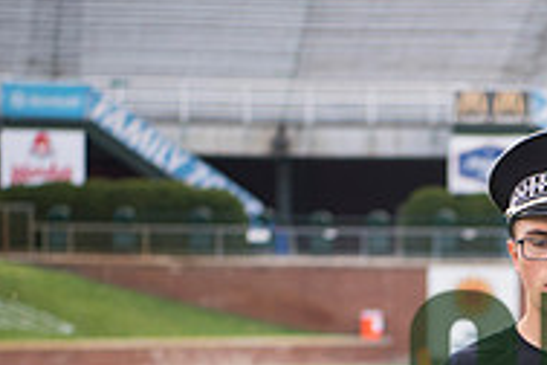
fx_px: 3267
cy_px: 427
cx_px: 628
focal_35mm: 215
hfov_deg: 9.5
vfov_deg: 6.4
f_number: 2.8
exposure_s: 1/2000
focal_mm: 70
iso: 400
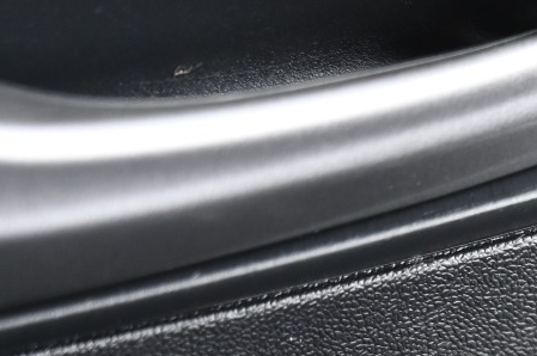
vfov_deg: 7.5
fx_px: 2696
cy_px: 454
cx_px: 916
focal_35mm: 181
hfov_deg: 10.8
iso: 1000
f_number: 4
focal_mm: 50
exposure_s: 1/125
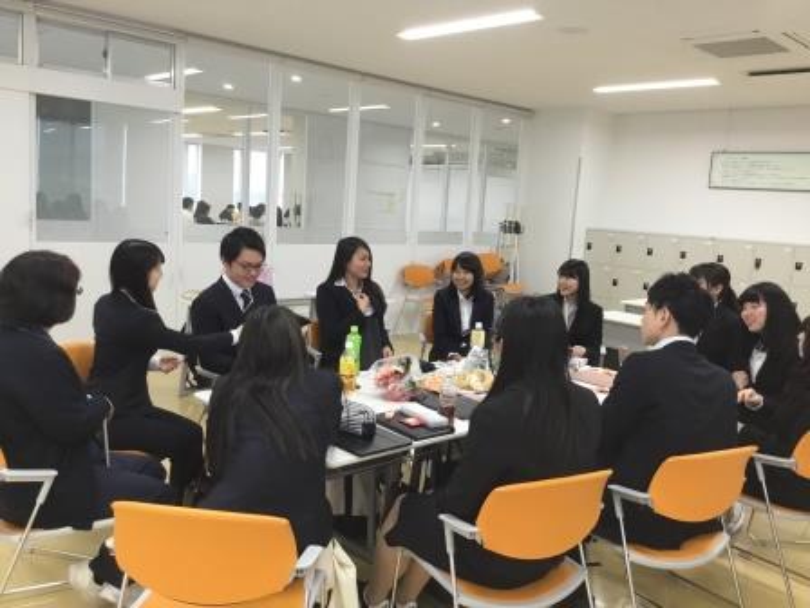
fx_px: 725
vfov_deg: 45.4
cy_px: 304
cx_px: 405
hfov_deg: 58.4
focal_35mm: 31
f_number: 2.4
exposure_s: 1/30
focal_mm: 3.3
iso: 40
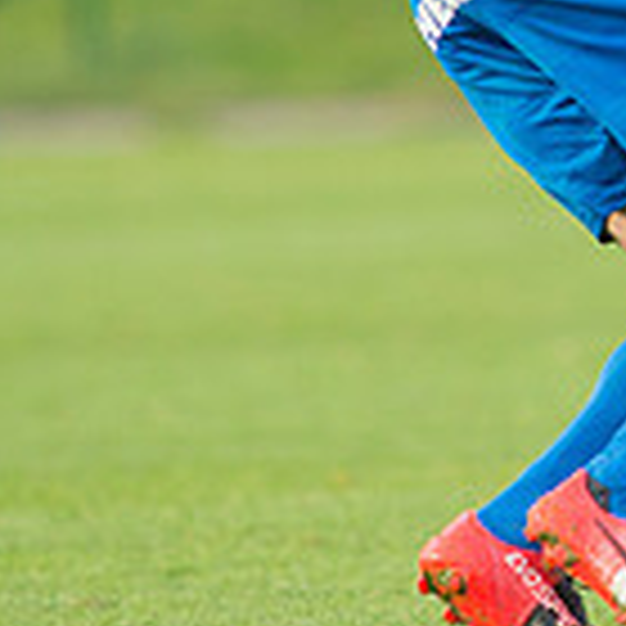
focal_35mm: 1493
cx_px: 671
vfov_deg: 1.2
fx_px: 30547
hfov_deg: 1.2
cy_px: 18
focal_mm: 420
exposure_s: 1/1250
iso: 640
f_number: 4
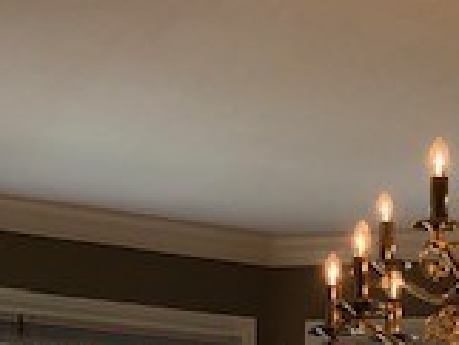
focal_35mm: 111
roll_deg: -1.2
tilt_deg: -0.8
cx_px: 305
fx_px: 1473
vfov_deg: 12.2
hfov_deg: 17.7
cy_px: 639
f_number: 1.8
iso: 50
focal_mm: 3.99
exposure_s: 1/120
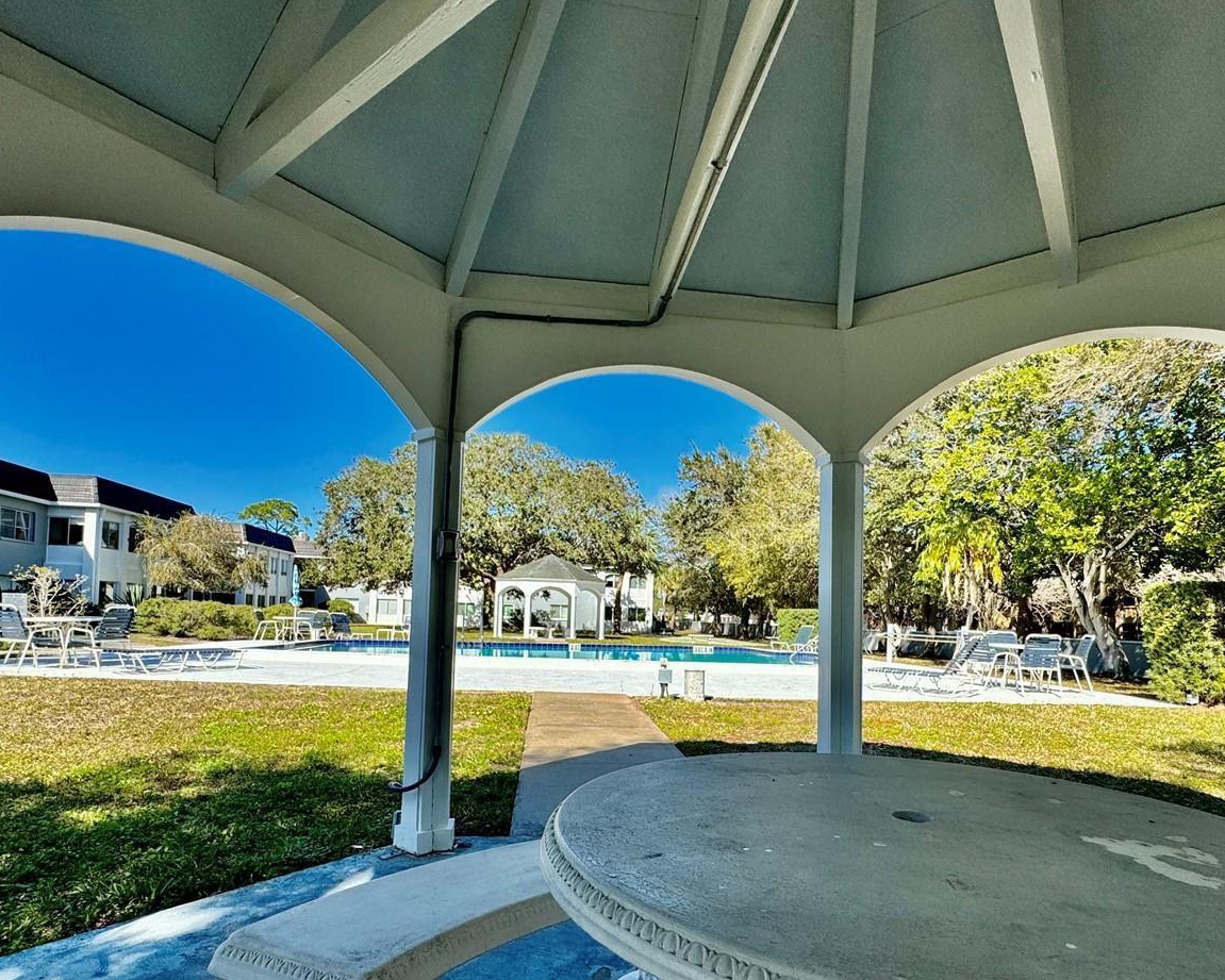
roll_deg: -0.9
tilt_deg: +1.1
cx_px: 635
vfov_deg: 70.0
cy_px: 599
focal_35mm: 19
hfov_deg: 83.2
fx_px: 689
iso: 50
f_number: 2.2
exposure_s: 1/1567
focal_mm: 2.22
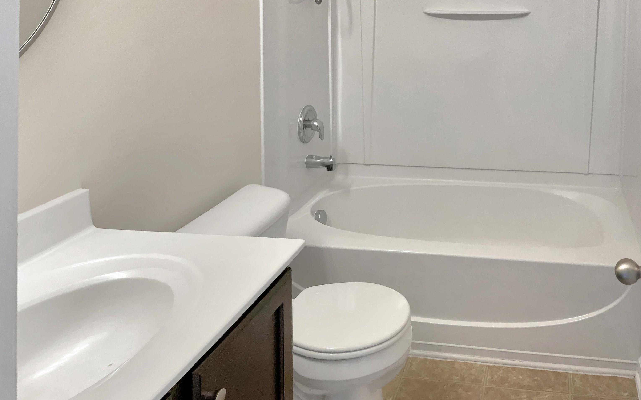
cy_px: 236
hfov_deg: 61.2
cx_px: 319
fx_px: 542
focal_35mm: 31
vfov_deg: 40.5
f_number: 1.8
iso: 80
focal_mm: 3
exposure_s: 1/60
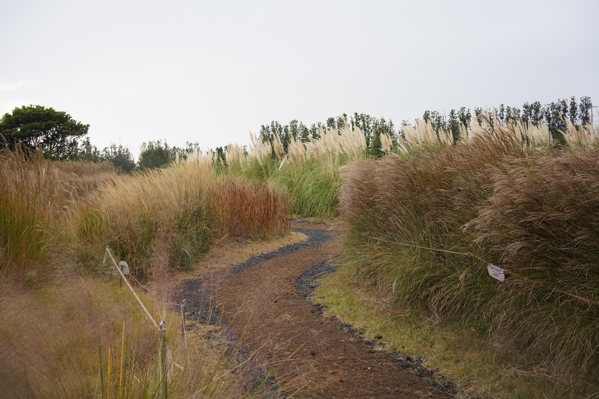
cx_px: 300
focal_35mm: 35
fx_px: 582
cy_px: 200
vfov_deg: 37.9
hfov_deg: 54.4
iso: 1250
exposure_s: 1/100
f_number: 10
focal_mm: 35
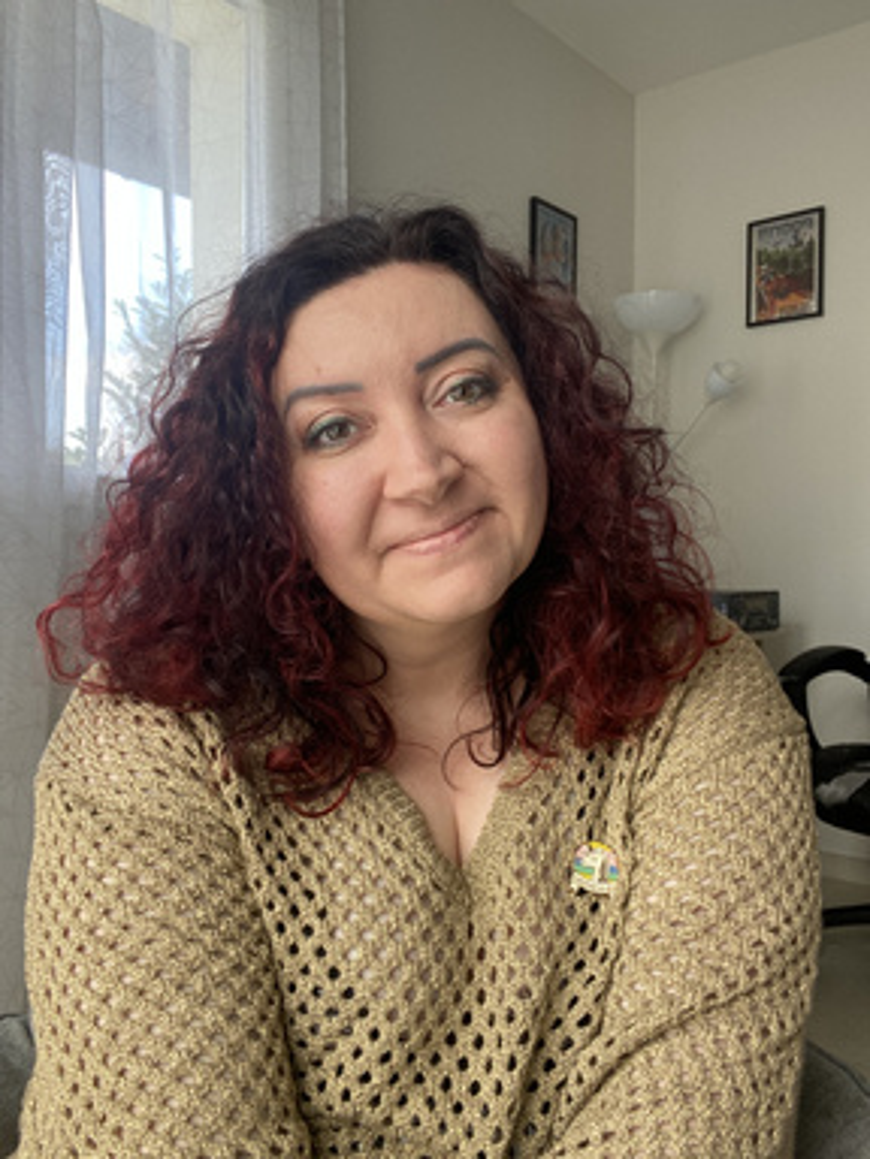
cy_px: 580
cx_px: 435
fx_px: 1005
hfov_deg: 46.8
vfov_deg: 60.0
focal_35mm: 30
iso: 100
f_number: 2.2
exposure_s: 1/65
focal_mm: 2.71
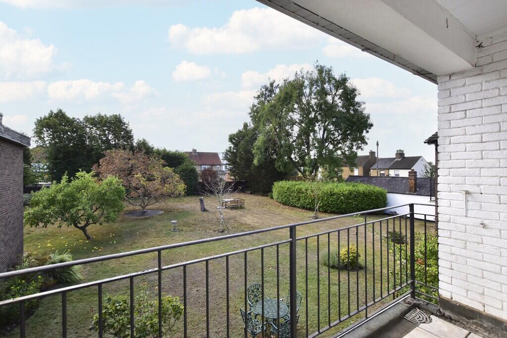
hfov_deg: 95.0
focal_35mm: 16
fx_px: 232
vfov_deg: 72.1
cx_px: 254
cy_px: 169
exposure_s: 1/320
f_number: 8
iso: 640
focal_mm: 11
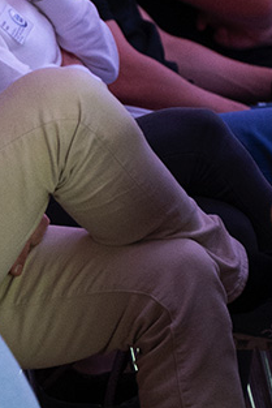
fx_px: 3249
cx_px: -215
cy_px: 3
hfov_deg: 4.7
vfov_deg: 7.1
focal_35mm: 287
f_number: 2.8
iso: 6400
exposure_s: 1/200
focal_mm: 75
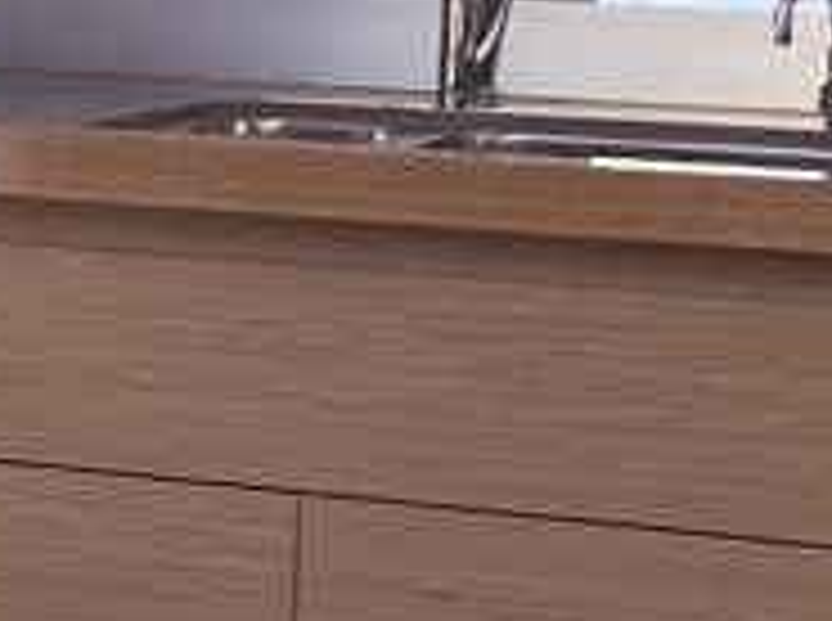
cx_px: -99
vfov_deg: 8.7
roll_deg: -1.9
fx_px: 4054
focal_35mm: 169
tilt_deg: -10.1
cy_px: 436
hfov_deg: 11.5
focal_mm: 4.25
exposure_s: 1/121
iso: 100
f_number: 1.8
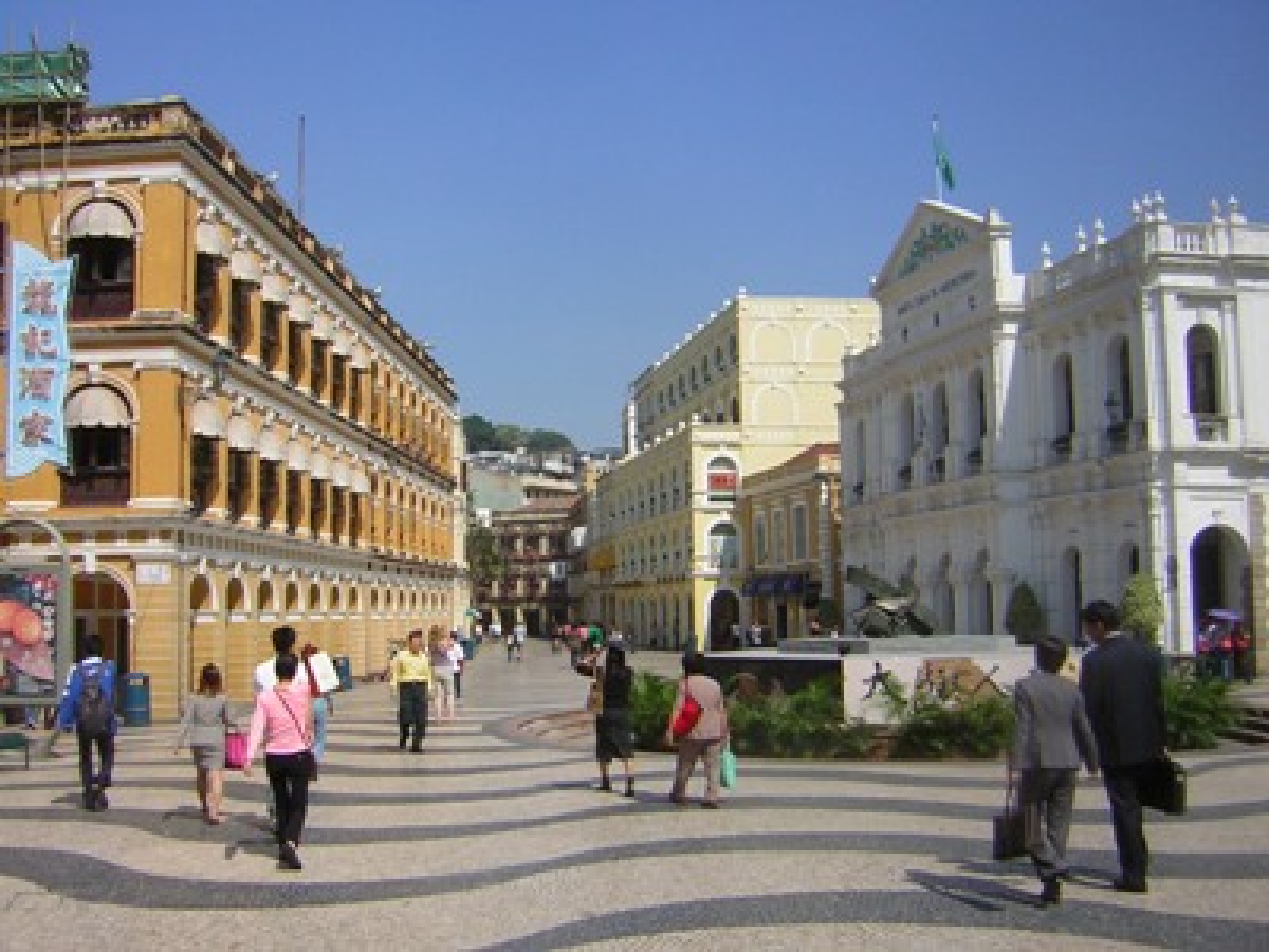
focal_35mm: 36
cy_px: 476
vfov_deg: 39.7
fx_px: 1320
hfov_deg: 51.4
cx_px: 634
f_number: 5.2
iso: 50
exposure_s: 1/571
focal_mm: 4.7
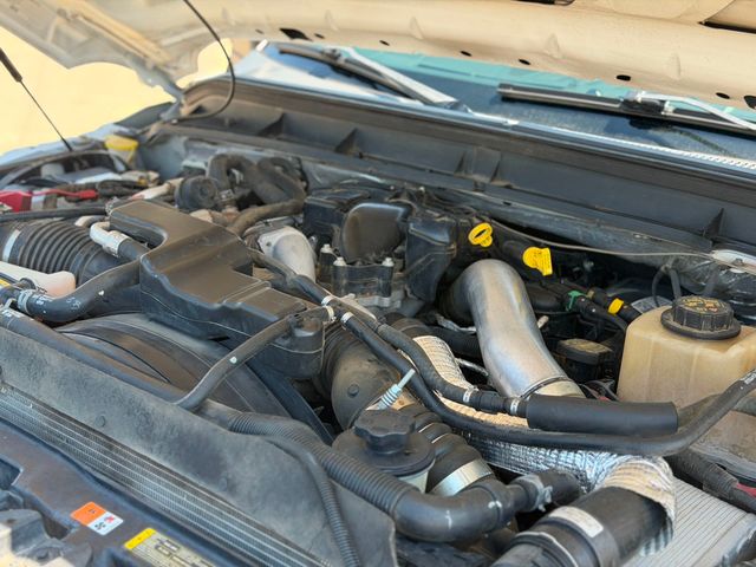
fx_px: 1048
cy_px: 284
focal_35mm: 48
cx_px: 378
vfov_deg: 30.3
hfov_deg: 39.7
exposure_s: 1/458
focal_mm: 6.76
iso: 100
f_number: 1.78
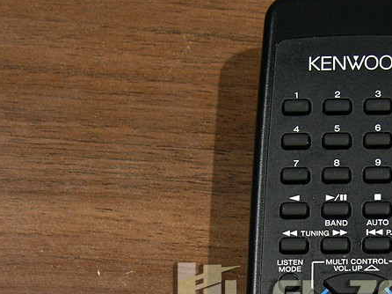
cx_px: 323
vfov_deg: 7.3
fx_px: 2286
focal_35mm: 202
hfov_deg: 9.8
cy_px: 293
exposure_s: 1/100
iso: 50
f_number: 3.2
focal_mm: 23.2
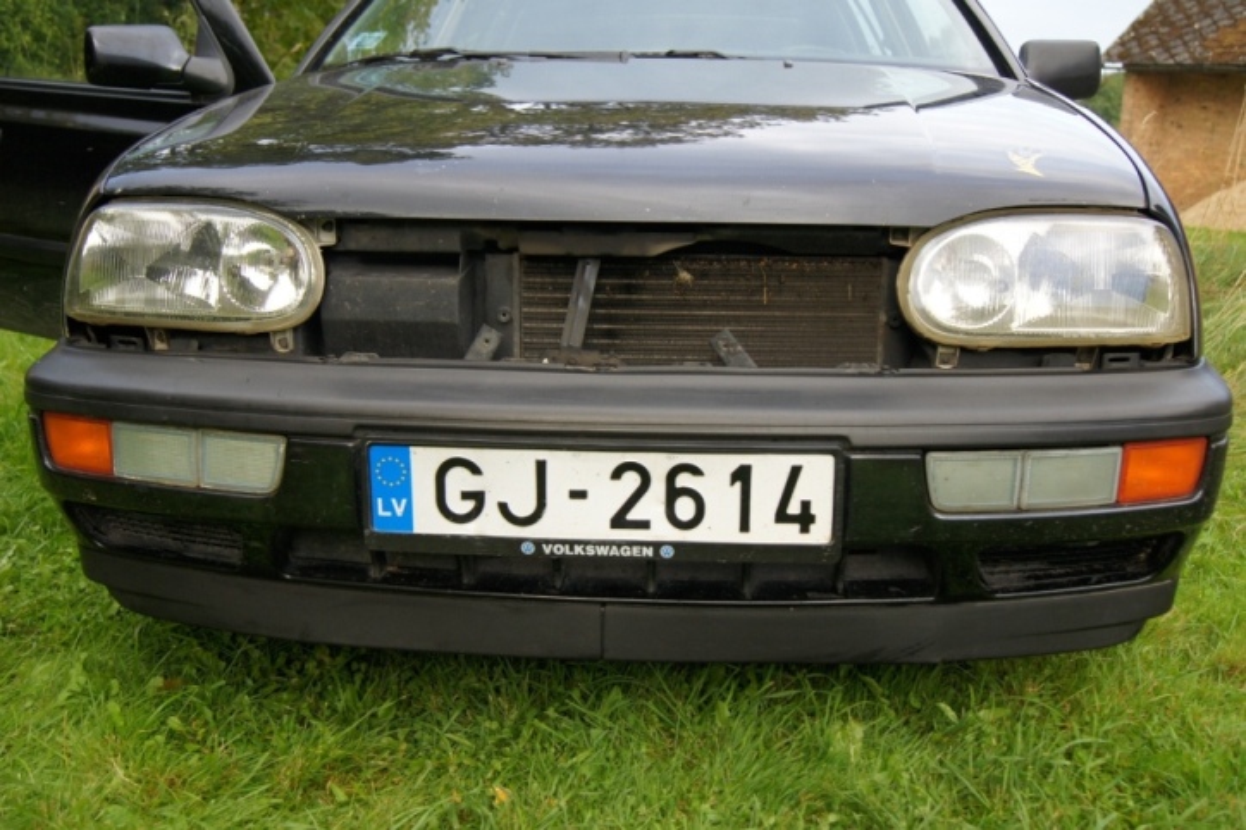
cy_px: 415
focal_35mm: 36
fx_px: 1245
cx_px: 623
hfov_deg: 53.2
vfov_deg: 36.8
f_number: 4
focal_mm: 24
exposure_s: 1/40
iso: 250
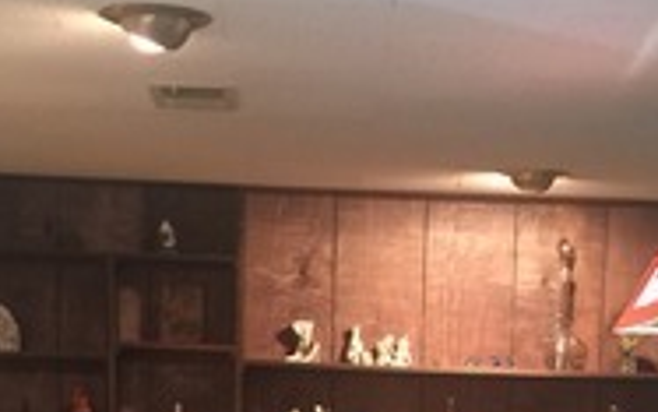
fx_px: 1883
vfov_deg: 11.5
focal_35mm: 105
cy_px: 750
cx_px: 436
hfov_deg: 19.8
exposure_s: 1/4
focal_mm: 4.15
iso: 64
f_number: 2.2
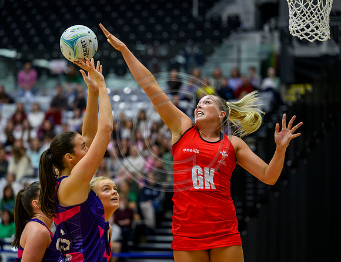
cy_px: 131
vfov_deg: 10.2
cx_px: 144
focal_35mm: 148
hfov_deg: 13.2
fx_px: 1475
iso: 4000
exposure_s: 1/1000
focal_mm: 135
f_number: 3.2
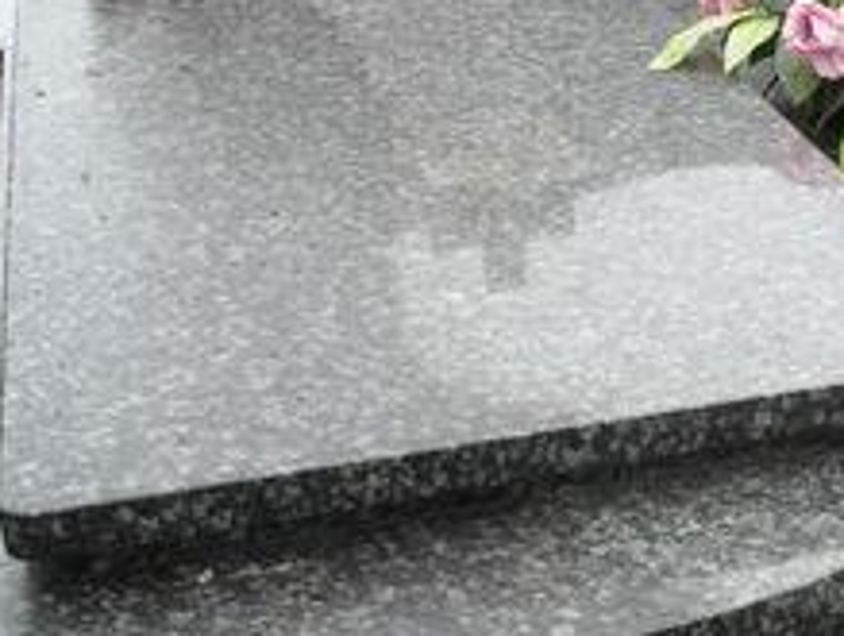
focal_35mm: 70
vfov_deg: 21.1
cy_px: 301
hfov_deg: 26.8
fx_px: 1710
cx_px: 759
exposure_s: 1/90
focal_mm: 5.2
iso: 100
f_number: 3.4
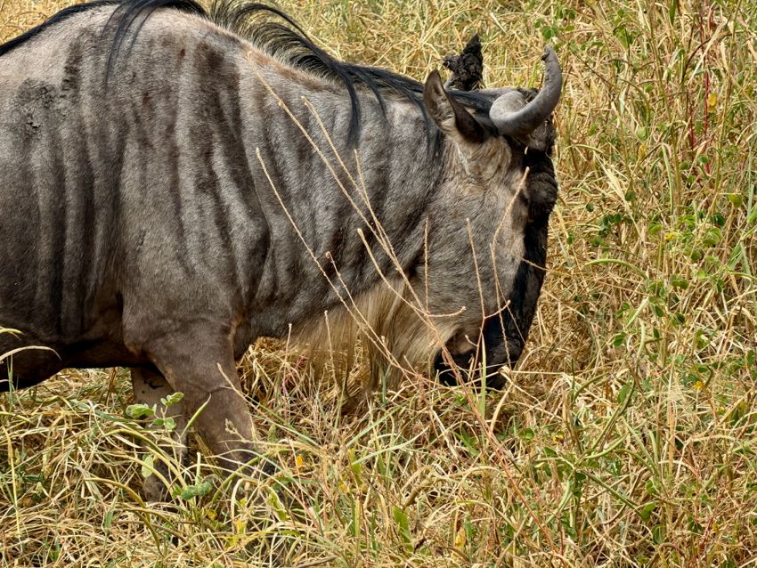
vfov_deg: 7.4
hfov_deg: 9.9
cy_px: 284
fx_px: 4375
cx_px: 378
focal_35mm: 200
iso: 50
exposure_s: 1/344
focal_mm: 16.89
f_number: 2.8
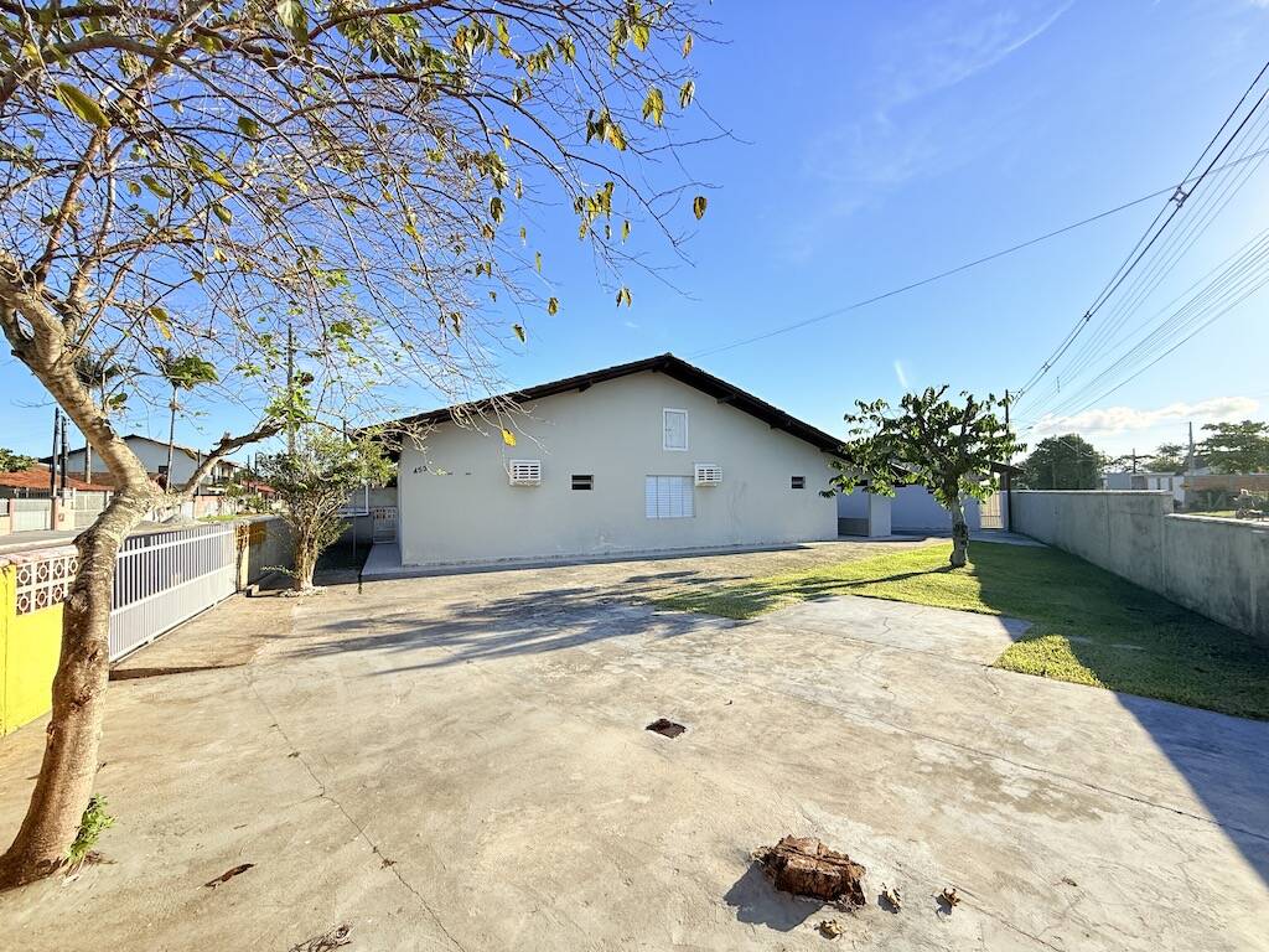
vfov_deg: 85.7
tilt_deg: +3.0
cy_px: 476
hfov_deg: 102.1
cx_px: 634
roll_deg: +0.3
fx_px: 513
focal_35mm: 14
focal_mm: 2.22
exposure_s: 1/1339
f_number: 2.2
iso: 50
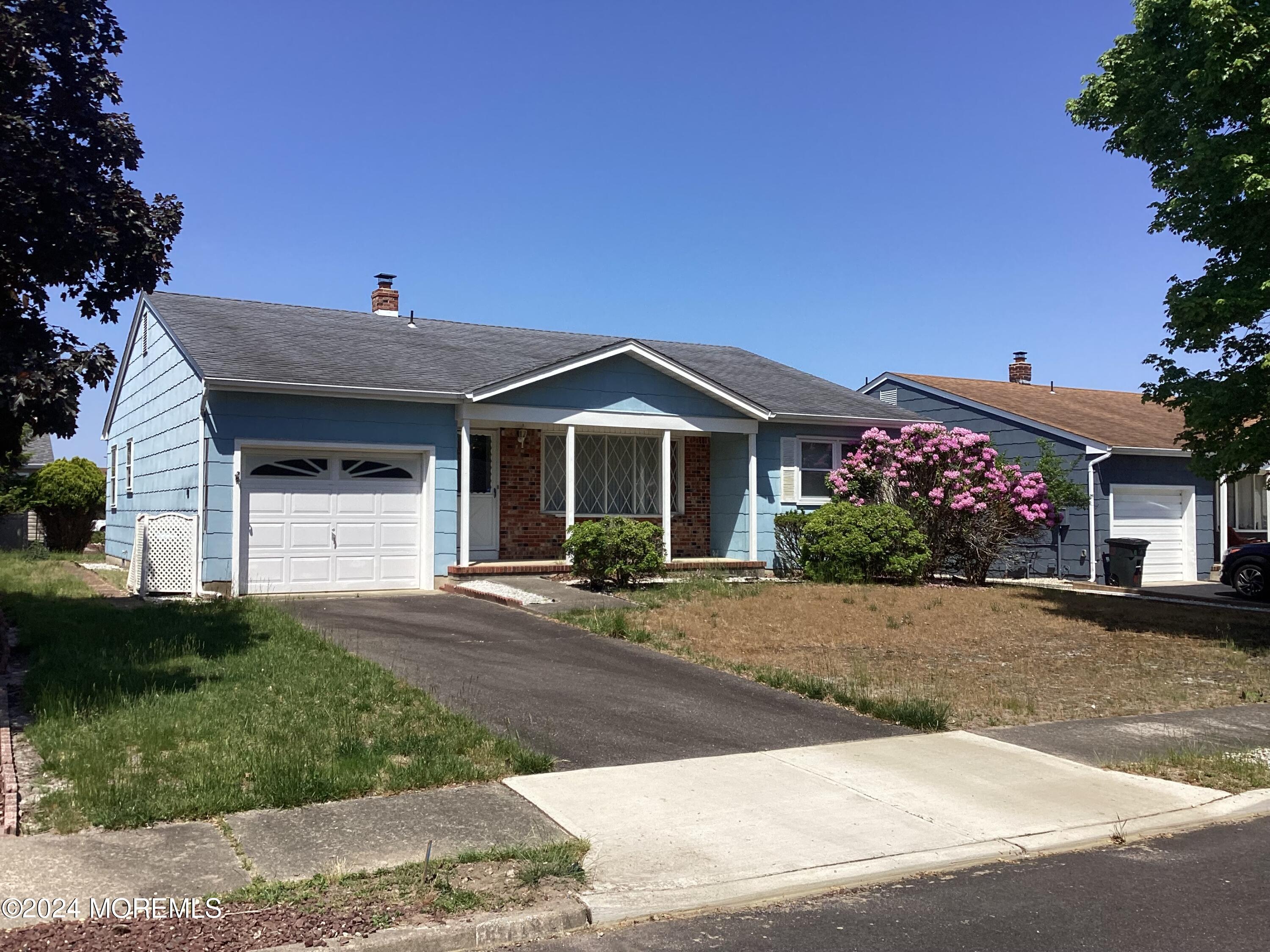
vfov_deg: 45.4
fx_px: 1137
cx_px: 635
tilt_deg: +1.7
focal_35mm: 31
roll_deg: +0.8
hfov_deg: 58.4
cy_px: 476
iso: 25
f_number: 2.4
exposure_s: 1/1631
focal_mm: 3.3
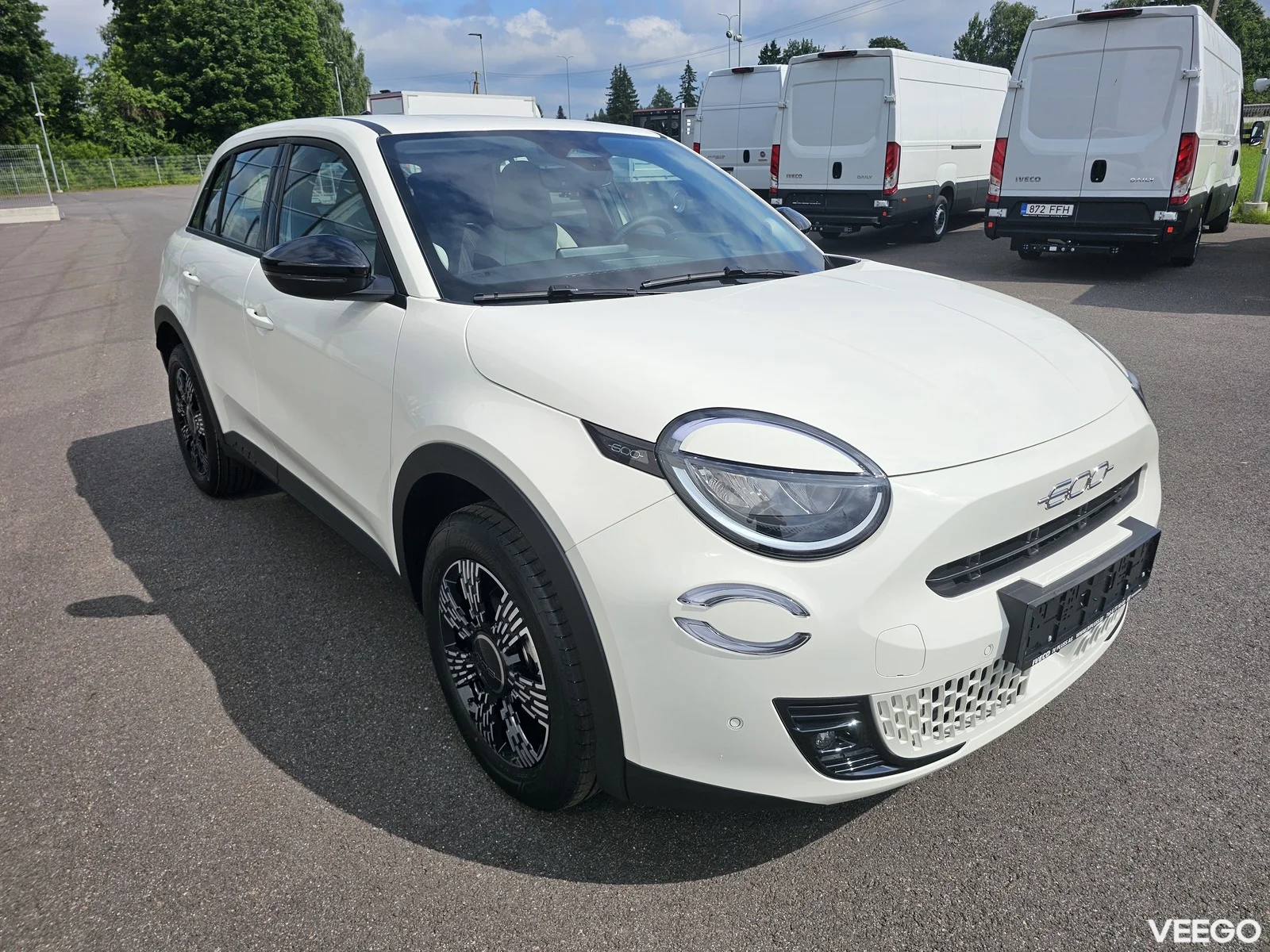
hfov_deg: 73.9
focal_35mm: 23
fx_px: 844
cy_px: 476
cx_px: 635
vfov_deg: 58.9
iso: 12
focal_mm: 6.3
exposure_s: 1/1829
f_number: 1.7
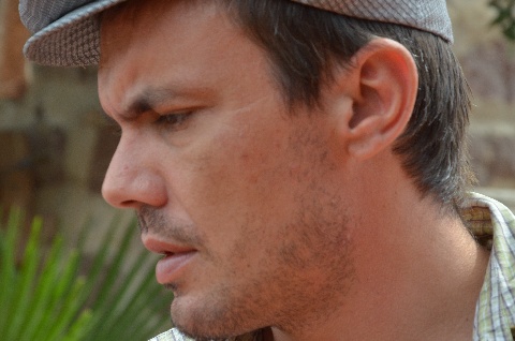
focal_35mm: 158
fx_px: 2249
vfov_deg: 8.7
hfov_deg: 13.1
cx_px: 258
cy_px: 170
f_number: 9
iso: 800
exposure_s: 1/400
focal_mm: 105
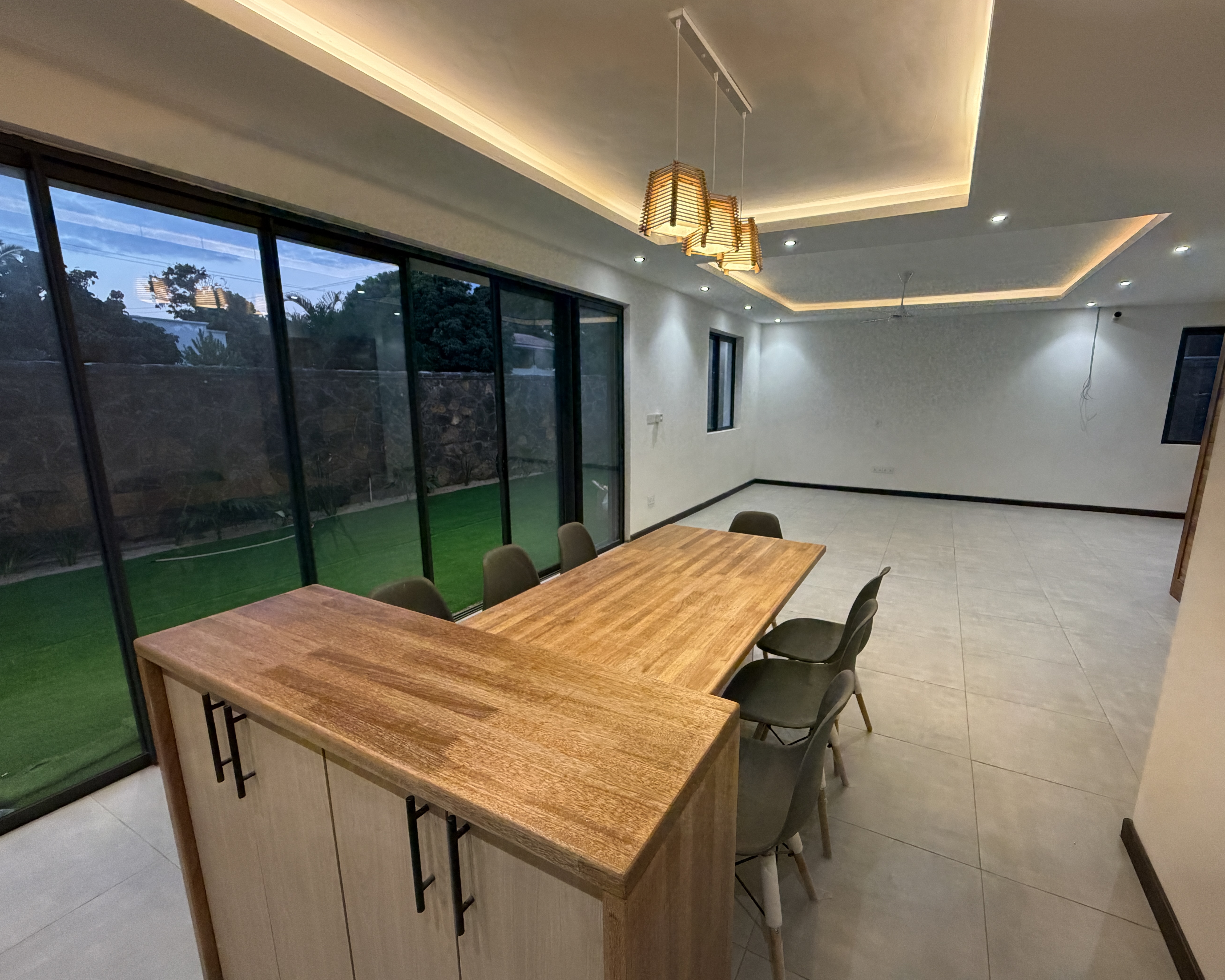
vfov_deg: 84.0
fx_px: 544
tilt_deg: -11.9
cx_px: 667
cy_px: 501
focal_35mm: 15
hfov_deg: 96.5
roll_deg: -0.7
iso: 320
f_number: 2.2
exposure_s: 1/100
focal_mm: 2.22
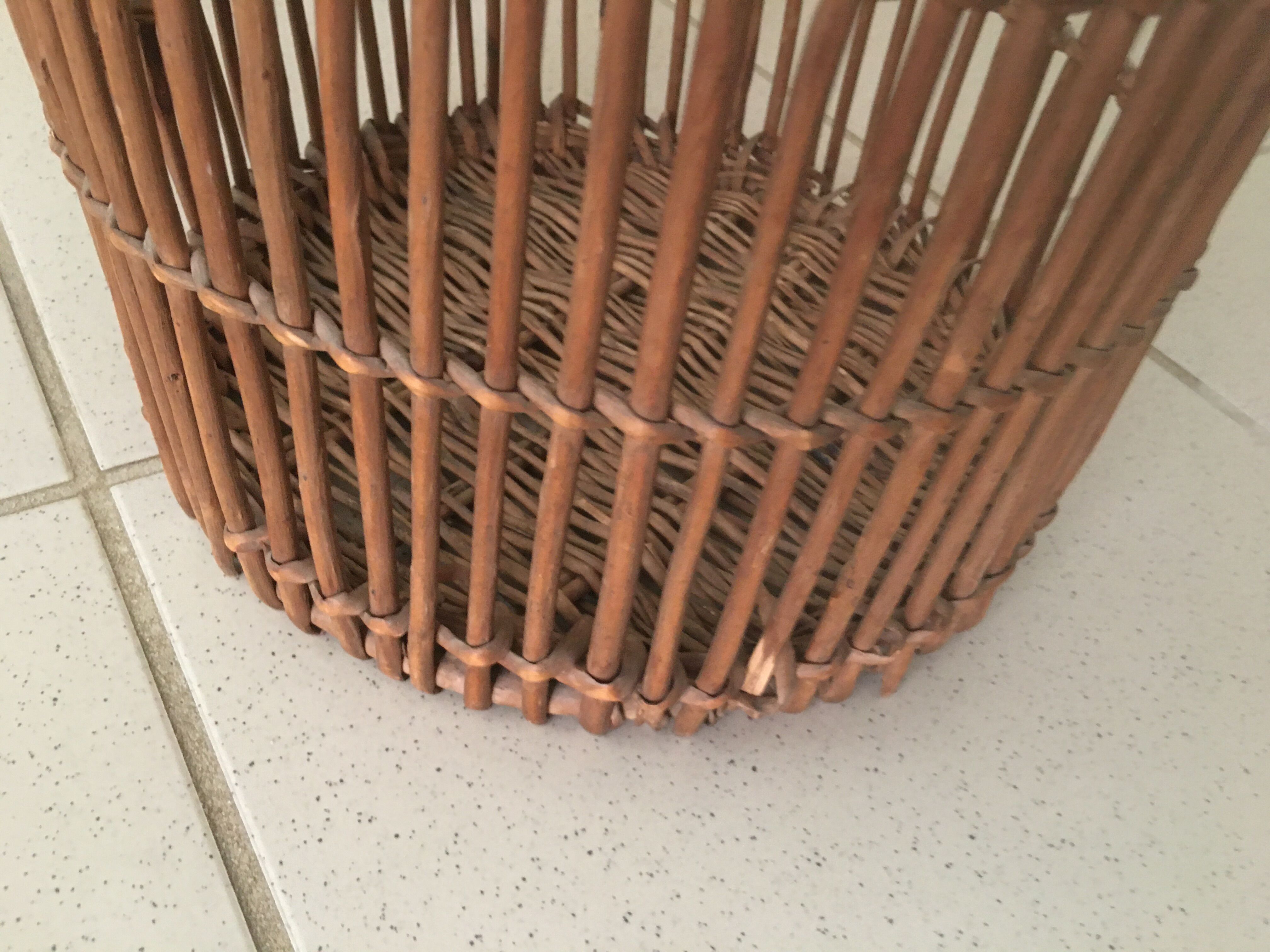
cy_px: 476
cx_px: 635
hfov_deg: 61.7
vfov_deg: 48.2
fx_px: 1064
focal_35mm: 29
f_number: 2.2
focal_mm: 4.15
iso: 80
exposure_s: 1/4
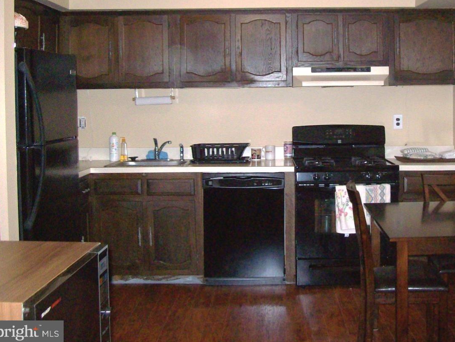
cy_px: 117
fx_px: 631
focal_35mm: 48
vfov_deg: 30.1
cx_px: 293
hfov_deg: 39.3
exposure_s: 1/64
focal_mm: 6
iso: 200
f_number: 2.7
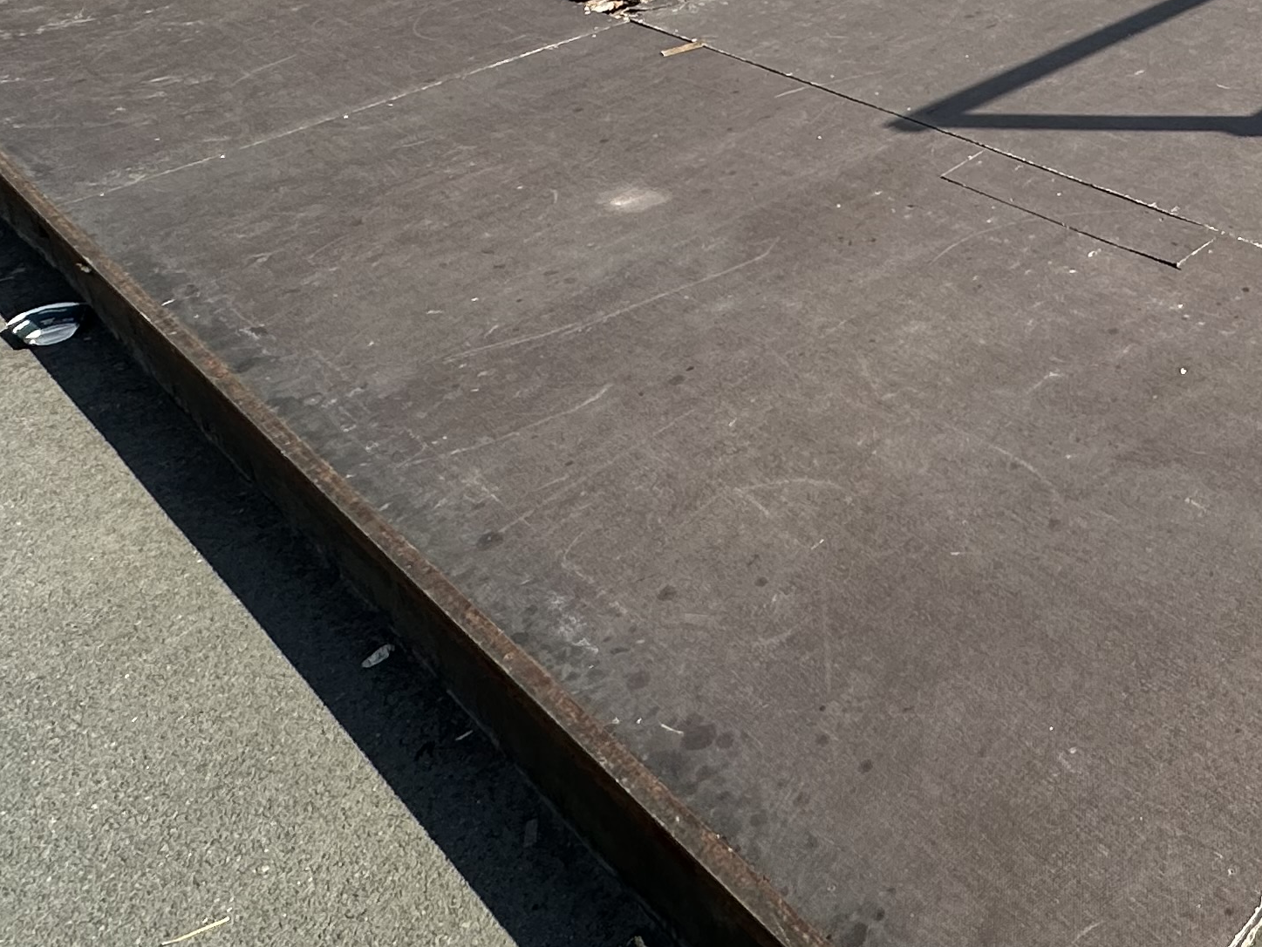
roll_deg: +2.4
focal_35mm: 39
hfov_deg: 42.4
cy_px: -194
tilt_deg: -11.5
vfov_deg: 31.0
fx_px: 1422
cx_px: 1217
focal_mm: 2.22
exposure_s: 1/1916
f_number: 2.2
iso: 50
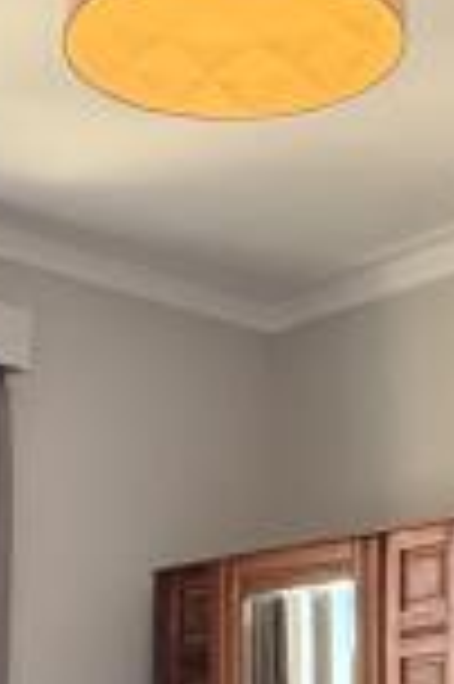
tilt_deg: +3.3
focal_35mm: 98
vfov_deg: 19.7
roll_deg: +0.1
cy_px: 806
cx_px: 220
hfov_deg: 13.9
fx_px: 1858
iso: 250
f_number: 2.2
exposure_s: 1/121
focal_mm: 2.22
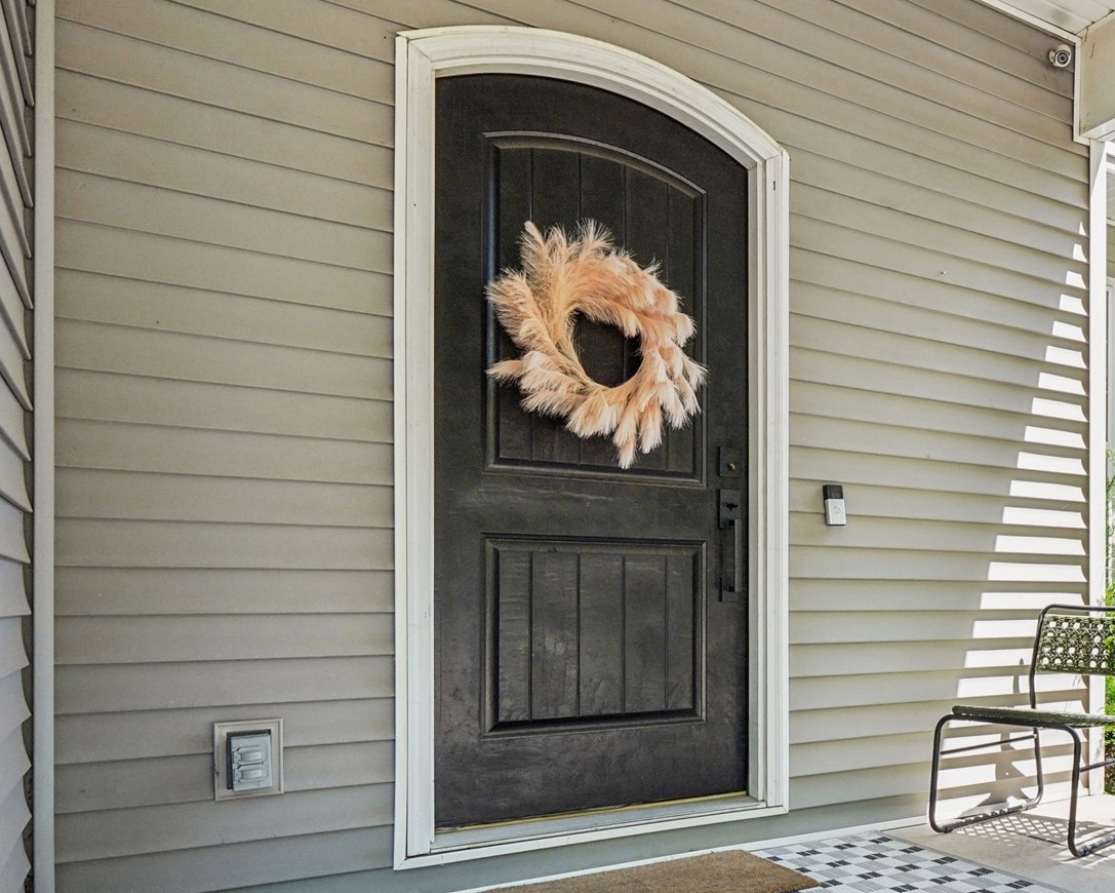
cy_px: 583
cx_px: 967
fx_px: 990
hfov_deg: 52.8
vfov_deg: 47.8
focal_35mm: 30
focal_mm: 16
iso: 400
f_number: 9
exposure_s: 1/125
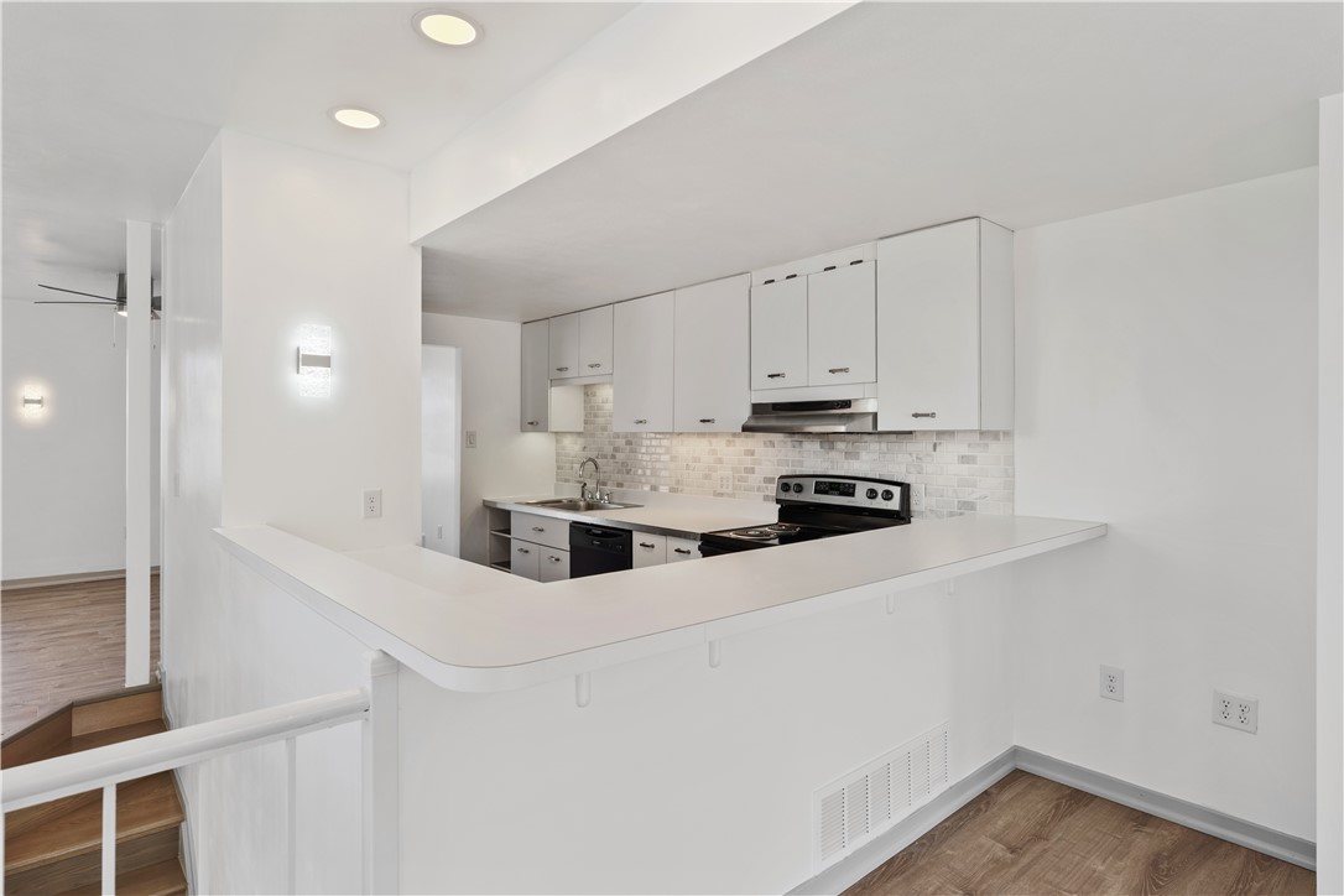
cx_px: 672
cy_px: 448
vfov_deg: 64.6
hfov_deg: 86.9
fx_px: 709
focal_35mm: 19
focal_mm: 19
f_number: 6.3
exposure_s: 1/30
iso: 250
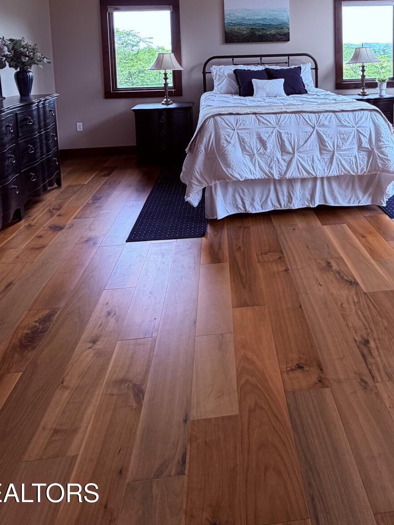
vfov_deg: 63.5
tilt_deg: -4.5
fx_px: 364
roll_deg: +1.8
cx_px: 246
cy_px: 85
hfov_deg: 56.1
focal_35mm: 24
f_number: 2.2
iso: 125
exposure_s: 1/120
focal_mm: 2.22
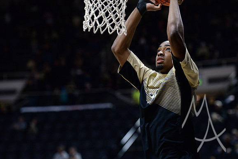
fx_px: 866
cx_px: 119
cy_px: 80
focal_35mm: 131
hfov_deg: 15.6
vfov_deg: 10.5
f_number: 3.5
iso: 3200
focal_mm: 130
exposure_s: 1/1000
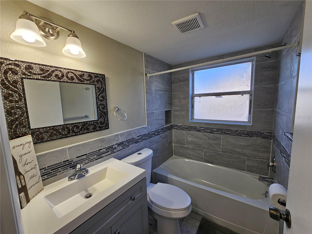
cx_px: 156
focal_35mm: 13
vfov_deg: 89.9
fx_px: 117
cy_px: 117
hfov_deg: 106.2
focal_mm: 2.2
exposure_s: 1/120
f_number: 2.2
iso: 80
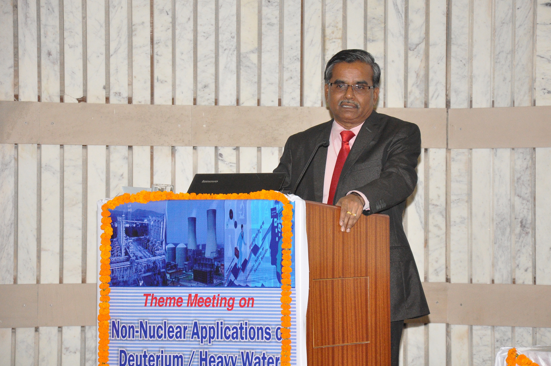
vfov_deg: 8.0
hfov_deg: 12.0
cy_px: 173
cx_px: 299
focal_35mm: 172
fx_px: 2623
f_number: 6.3
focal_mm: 105
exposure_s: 1/125
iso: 2500
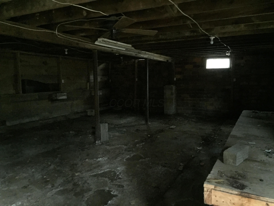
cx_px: 137
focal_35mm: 29
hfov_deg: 61.7
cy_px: 103
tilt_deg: -6.4
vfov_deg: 48.2
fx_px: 230
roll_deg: +1.3
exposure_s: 1/15
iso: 2000
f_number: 2.2
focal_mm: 4.15
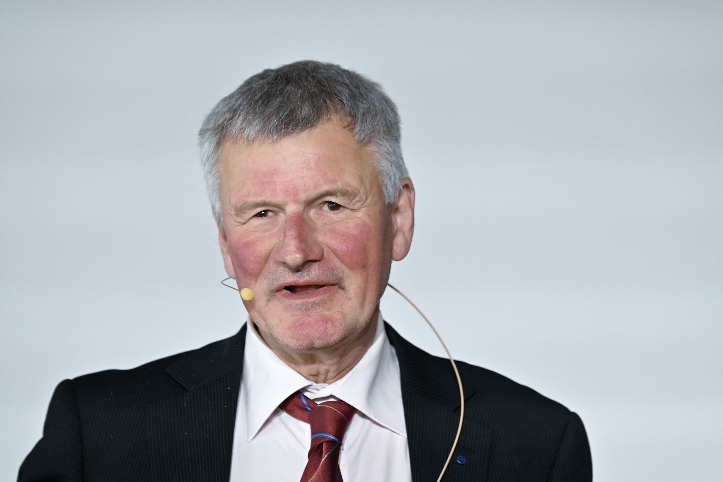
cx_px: 362
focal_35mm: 240
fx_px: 4820
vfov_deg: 5.7
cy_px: 241
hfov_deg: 8.6
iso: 2000
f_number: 5.6
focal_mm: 240
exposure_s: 1/160
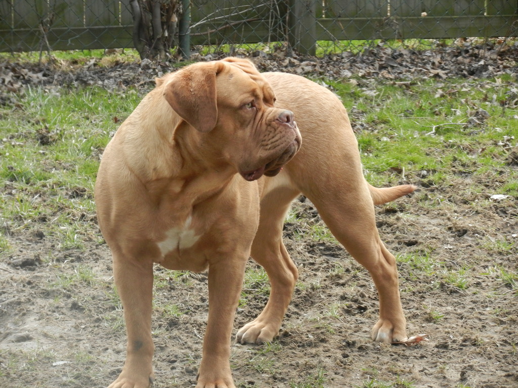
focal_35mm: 165
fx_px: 2469
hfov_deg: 12.0
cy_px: 194
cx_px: 259
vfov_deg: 9.0
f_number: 5.3
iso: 320
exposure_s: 1/250
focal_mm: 29.7
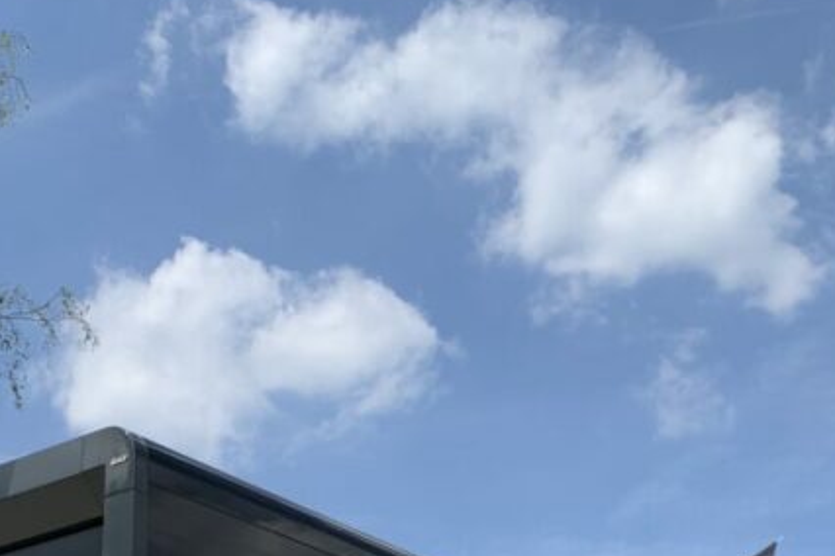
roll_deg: +0.6
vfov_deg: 19.5
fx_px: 1508
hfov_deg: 31.0
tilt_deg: +12.9
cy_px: 691
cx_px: 423
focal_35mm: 65
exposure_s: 1/2114
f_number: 1.8
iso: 25
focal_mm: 4.25
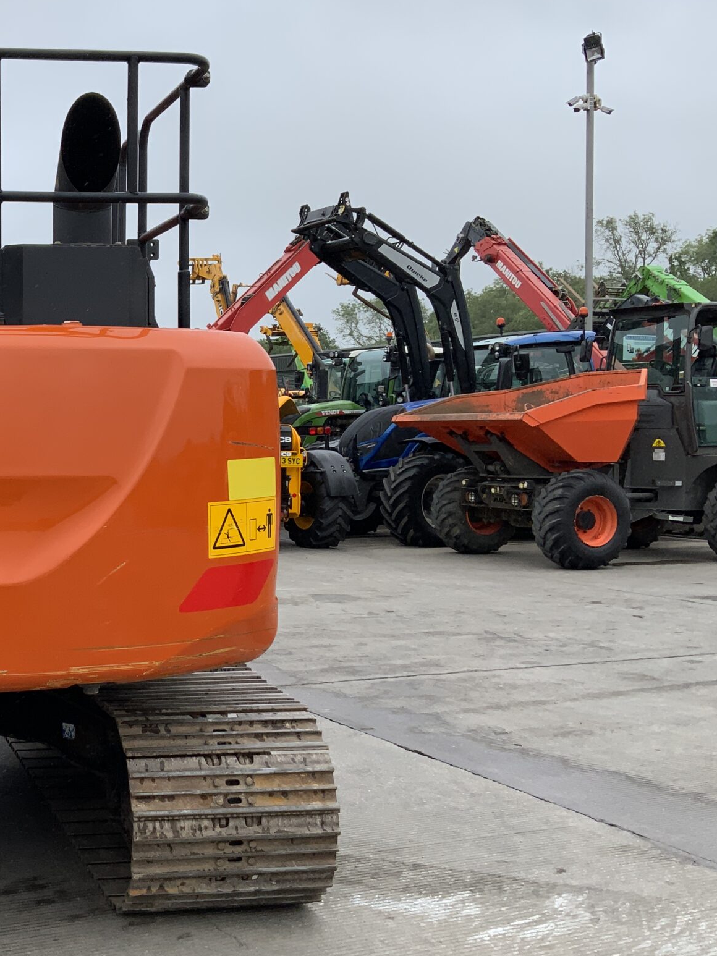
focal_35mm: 48
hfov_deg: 28.4
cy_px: 457
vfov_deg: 39.7
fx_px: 1326
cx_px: -1
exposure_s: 1/912
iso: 16
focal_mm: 3
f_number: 1.8
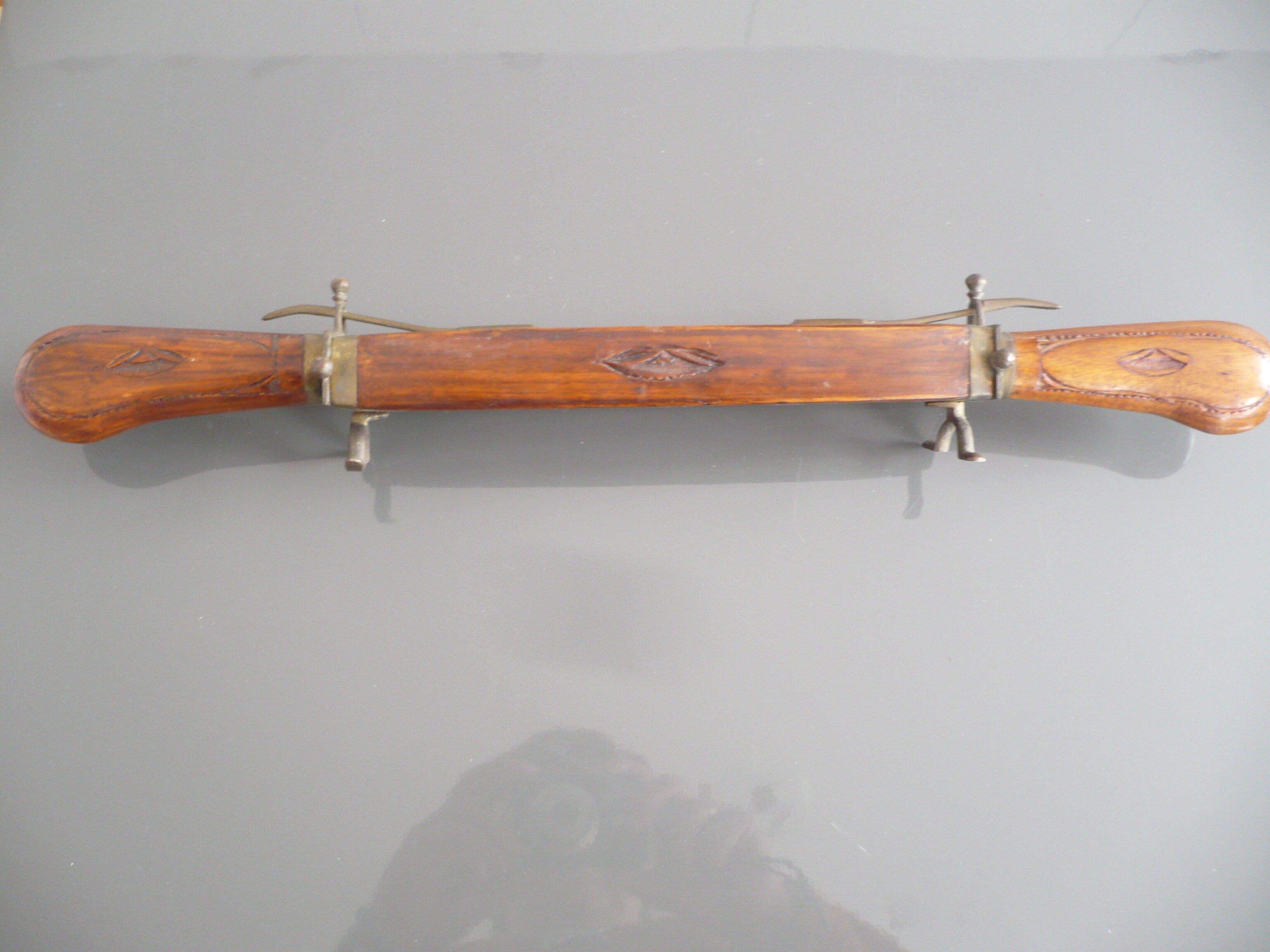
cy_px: 476
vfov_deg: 40.7
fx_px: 1284
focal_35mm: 35
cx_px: 635
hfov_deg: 52.6
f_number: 2.8
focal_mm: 5.8
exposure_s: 1/20
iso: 200
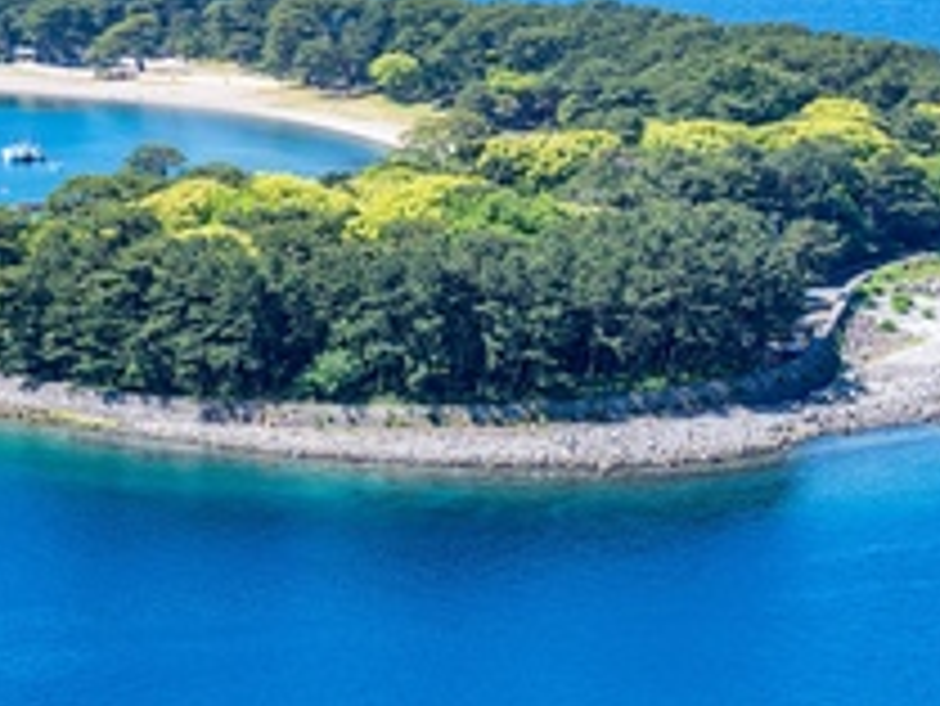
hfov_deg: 10.0
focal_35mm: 197
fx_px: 5353
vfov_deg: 7.5
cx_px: 441
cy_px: 137
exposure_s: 1/160
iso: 100
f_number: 5.6
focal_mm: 107
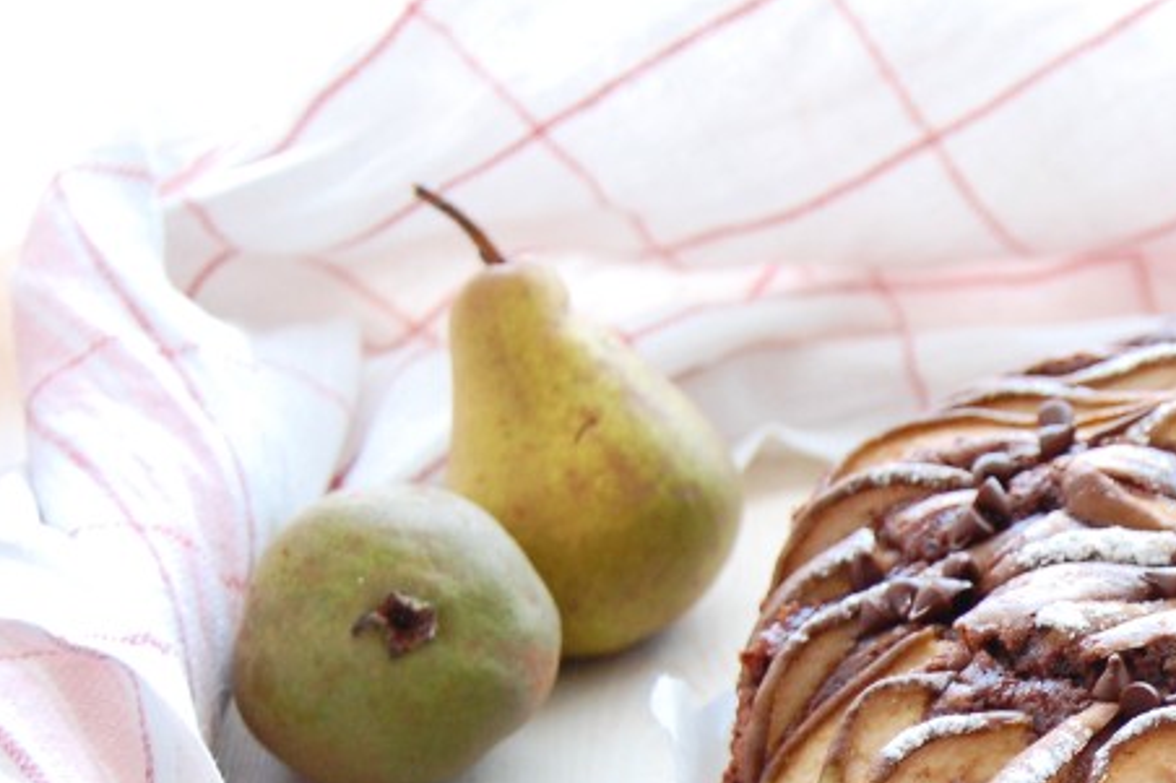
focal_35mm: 126
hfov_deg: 15.9
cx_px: 1212
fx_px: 4114
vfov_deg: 10.7
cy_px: 839
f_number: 4.8
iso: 800
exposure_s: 1/20
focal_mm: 38
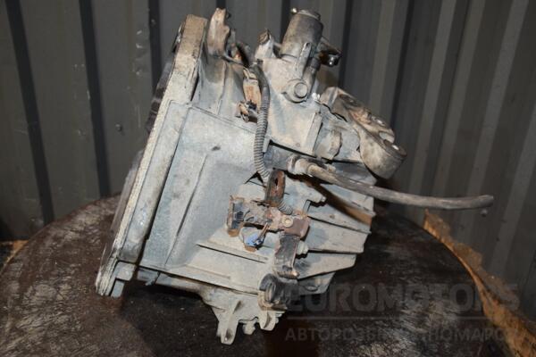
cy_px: 178
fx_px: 491
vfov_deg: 40.0
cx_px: 268
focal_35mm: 33
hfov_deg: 57.2
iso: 800
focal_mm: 22
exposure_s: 1/60
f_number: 5
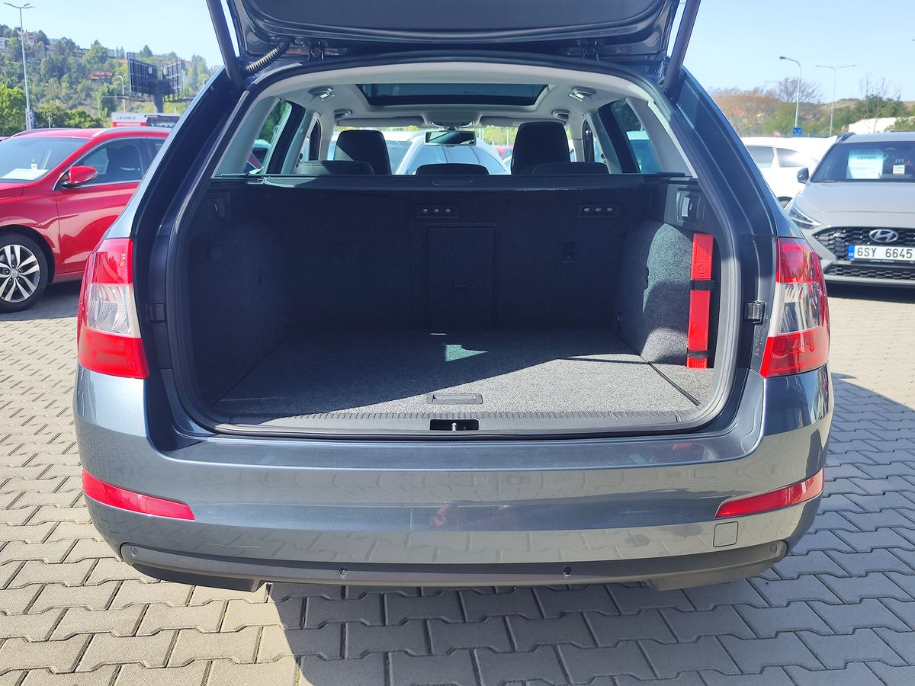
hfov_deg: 73.9
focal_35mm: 23
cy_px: 343
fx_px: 608
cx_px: 458
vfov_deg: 58.9
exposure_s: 1/387
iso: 50
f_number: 1.69
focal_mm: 7.01
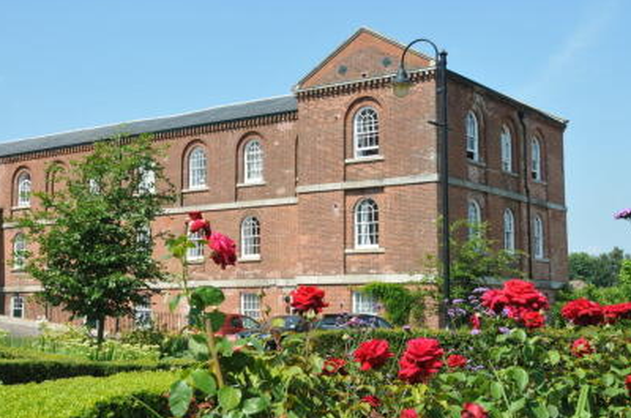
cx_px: 319
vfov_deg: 26.9
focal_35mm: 50
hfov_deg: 39.7
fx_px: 875
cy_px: 180
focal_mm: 28
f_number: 16
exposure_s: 1/60
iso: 200
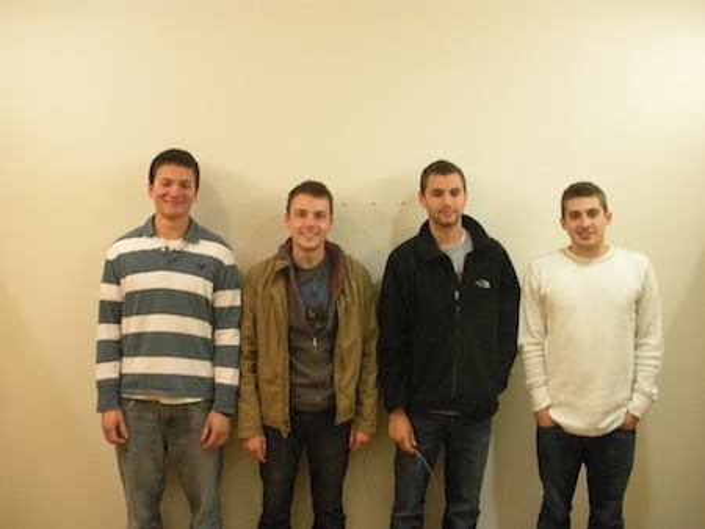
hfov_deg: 51.3
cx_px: 352
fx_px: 734
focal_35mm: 36
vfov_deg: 39.7
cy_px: 264
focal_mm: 6.3
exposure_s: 1/16.3
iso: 400
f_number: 3.5
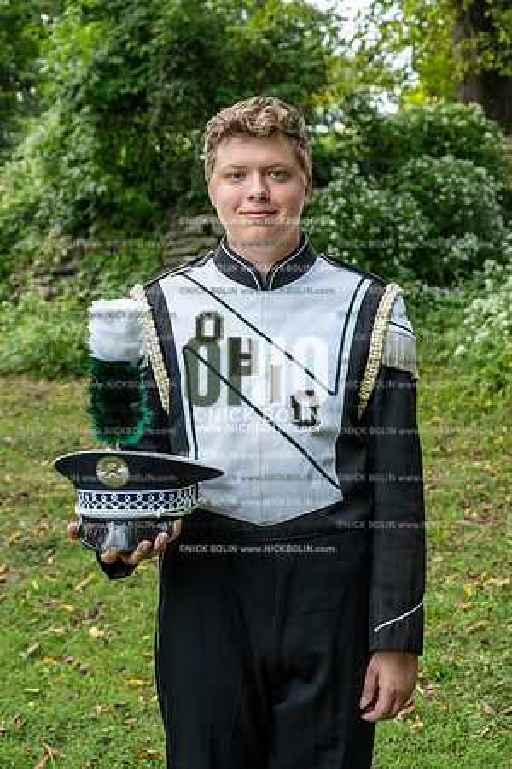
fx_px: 1152
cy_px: 384
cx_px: 256
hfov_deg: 25.1
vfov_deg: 36.9
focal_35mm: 54
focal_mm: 54
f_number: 5.6
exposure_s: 1/640
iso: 1000
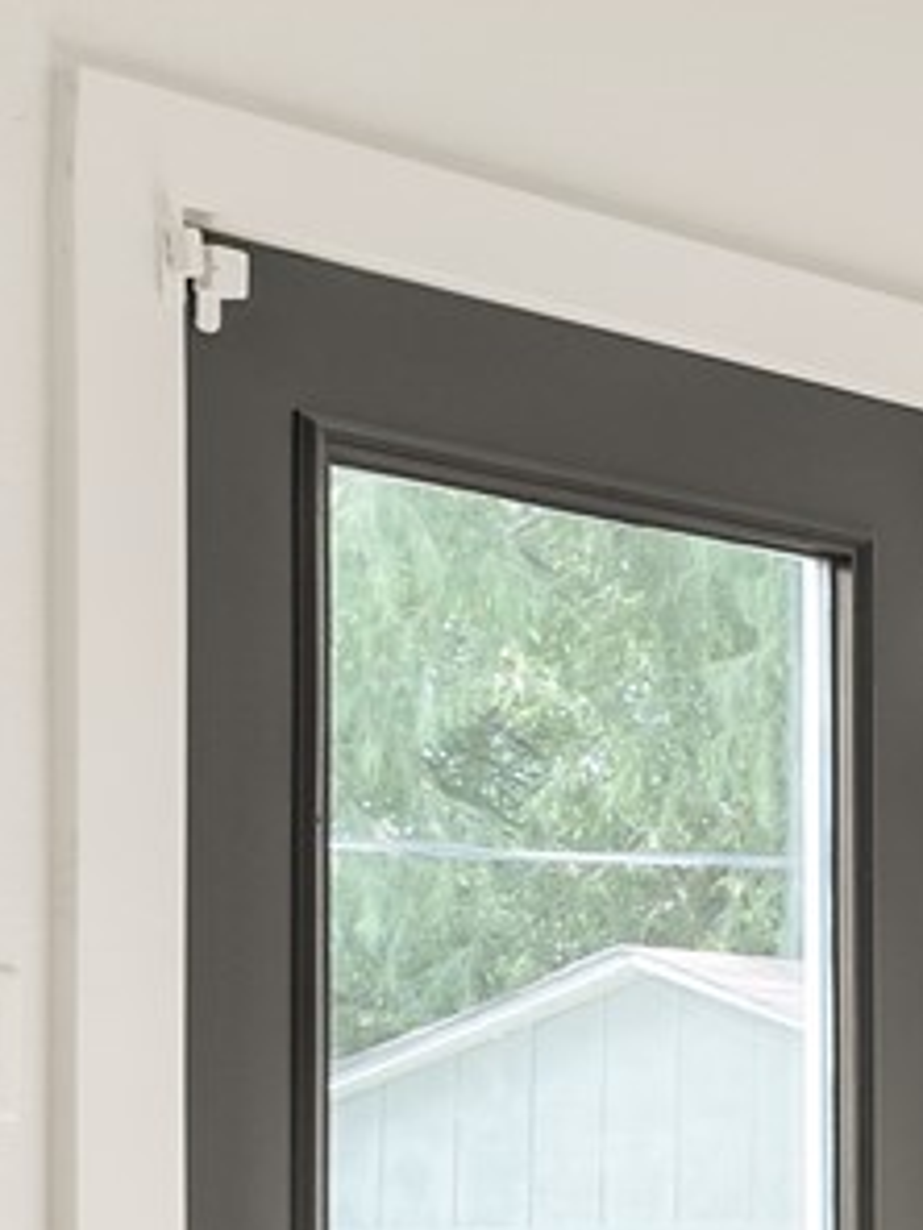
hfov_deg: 7.1
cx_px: 4203
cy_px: 1234
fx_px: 4017
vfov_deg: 17.0
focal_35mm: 113
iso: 200
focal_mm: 16
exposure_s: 1/1.67
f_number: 9
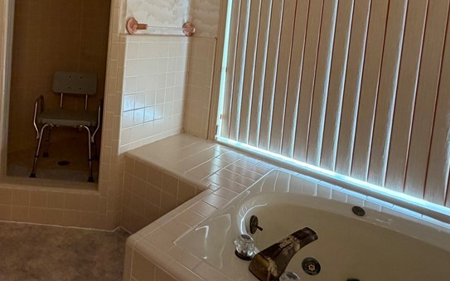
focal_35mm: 28
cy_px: 41
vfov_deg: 41.8
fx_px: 343
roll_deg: -2.4
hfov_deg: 63.1
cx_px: 119
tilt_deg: -1.3
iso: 200
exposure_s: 1/60
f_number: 2.2
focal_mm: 2.22
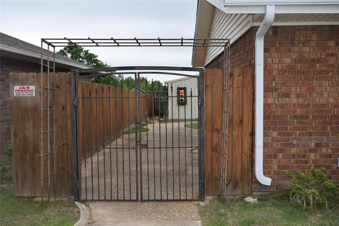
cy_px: 113
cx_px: 170
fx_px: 325
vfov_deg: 38.3
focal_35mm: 34
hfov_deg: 55.1
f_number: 6.3
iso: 100
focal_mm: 23
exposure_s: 1/160
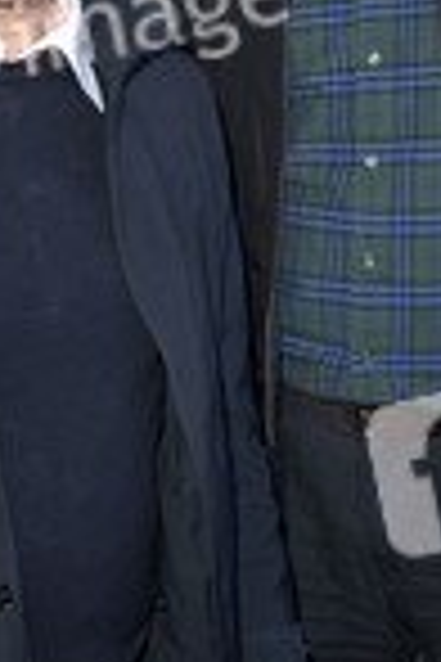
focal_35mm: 79
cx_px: 189
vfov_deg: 25.5
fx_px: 1452
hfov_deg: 17.3
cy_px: 225
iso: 500
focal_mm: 29
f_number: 5.6
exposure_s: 1/80
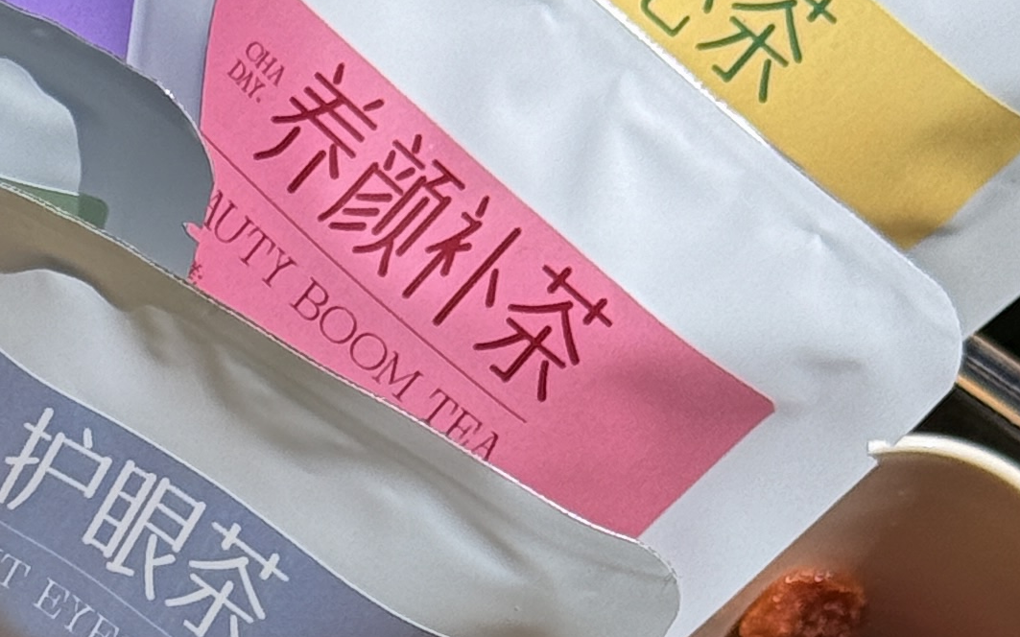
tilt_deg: -66.9
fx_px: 5364
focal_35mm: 193
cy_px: 1072
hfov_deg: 10.6
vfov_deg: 6.7
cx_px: -330
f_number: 1.78
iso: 64
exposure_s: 1/8772
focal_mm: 6.76
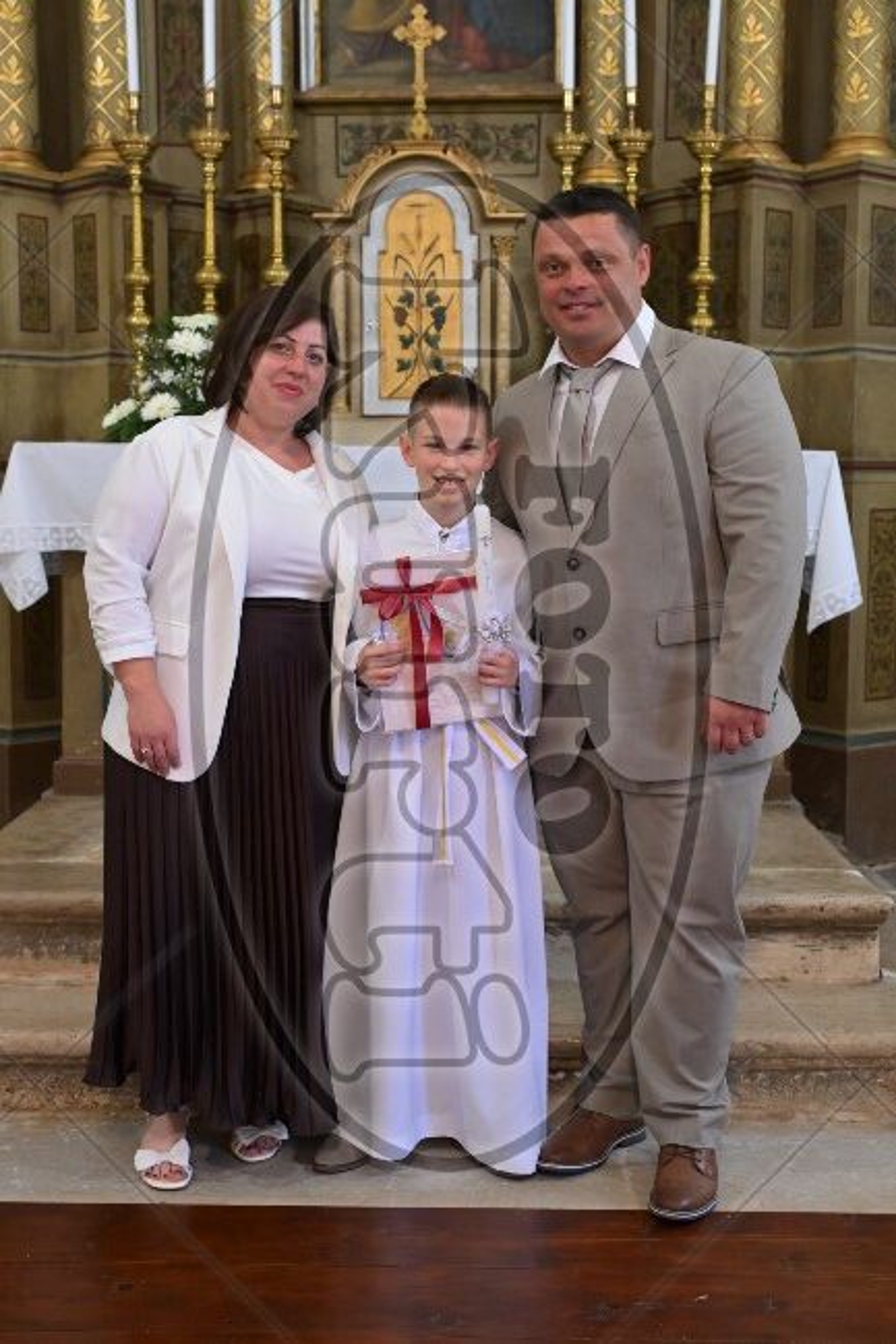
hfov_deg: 31.9
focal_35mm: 42
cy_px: 672
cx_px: 448
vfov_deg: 46.4
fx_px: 1569
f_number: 5
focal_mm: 42
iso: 5000
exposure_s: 1/125
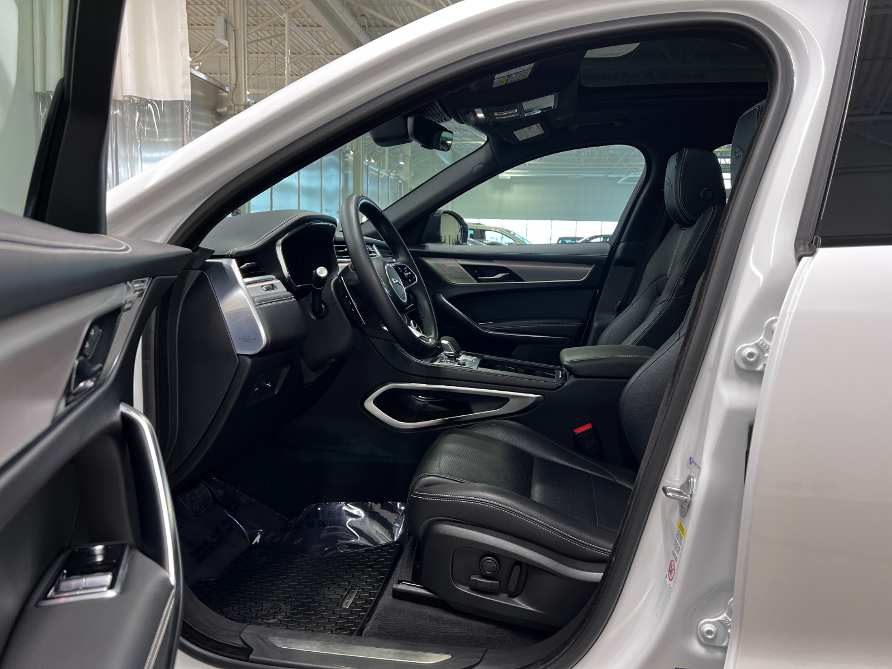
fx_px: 670
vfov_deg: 53.1
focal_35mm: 26
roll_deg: -1.7
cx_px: 446
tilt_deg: -8.9
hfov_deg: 67.3
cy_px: 334
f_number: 1.5
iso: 80
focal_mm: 5.7
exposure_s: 1/60
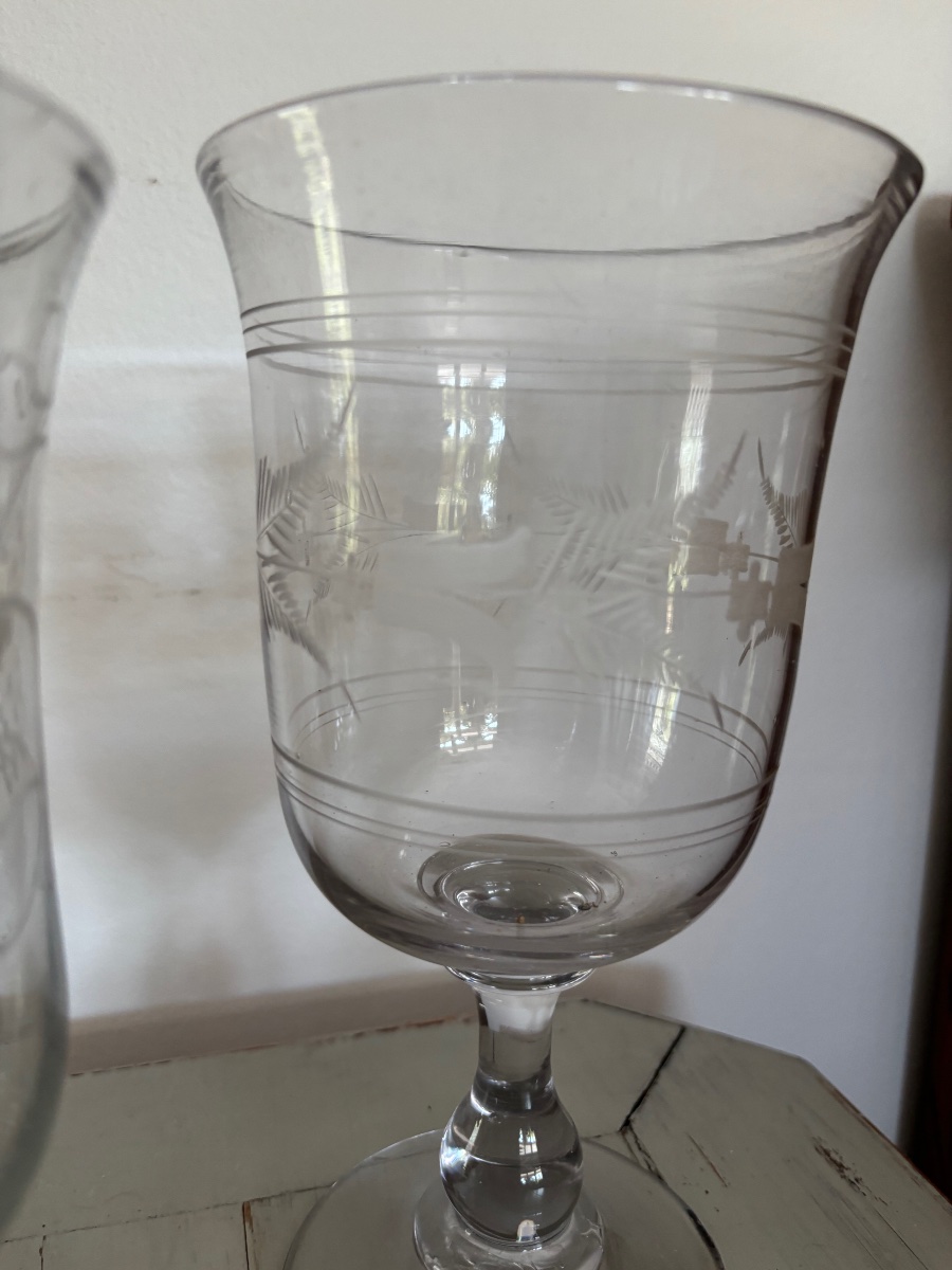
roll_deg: -0.7
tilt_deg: -11.7
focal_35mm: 26
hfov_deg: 53.1
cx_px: 476
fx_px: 953
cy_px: 635
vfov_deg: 67.3
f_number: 1.6
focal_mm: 5.96
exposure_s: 1/103
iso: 125
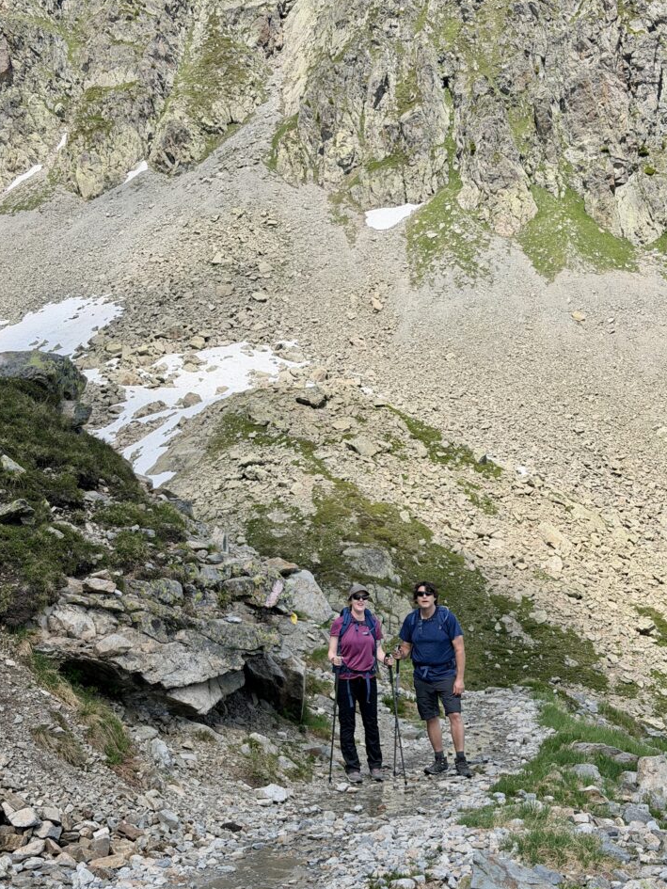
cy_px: 474
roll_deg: +3.6
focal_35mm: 52
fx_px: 1336
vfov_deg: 36.8
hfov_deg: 28.0
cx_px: 343
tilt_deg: +1.5
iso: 100
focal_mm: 6.76
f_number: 1.78
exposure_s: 1/5208
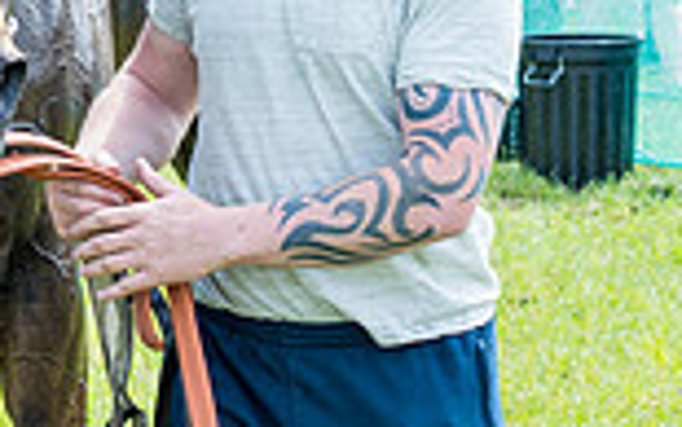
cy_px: 267
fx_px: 3830
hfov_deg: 10.2
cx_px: 166
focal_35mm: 206
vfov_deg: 6.4
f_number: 5
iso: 50
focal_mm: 34
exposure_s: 1/160
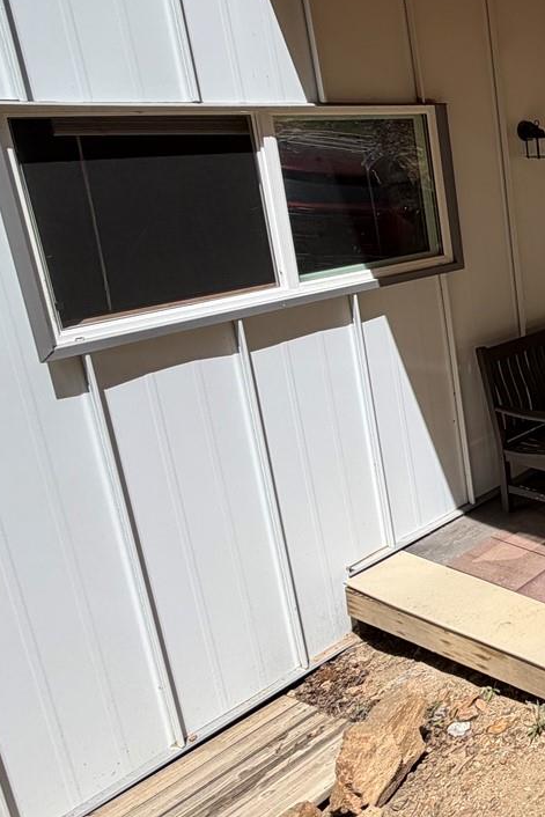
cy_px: 272
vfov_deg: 56.0
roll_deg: -0.6
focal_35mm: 33
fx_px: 749
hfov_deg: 26.1
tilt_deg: -13.0
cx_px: 861
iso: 32
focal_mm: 2.22
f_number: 2.2
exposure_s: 1/770
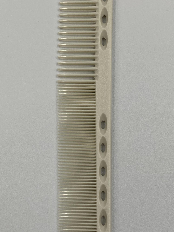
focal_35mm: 61
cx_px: 70
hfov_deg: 24.0
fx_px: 409
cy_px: 122
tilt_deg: -82.9
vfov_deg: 31.7
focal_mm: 4.25
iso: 32
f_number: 1.8
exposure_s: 1/115
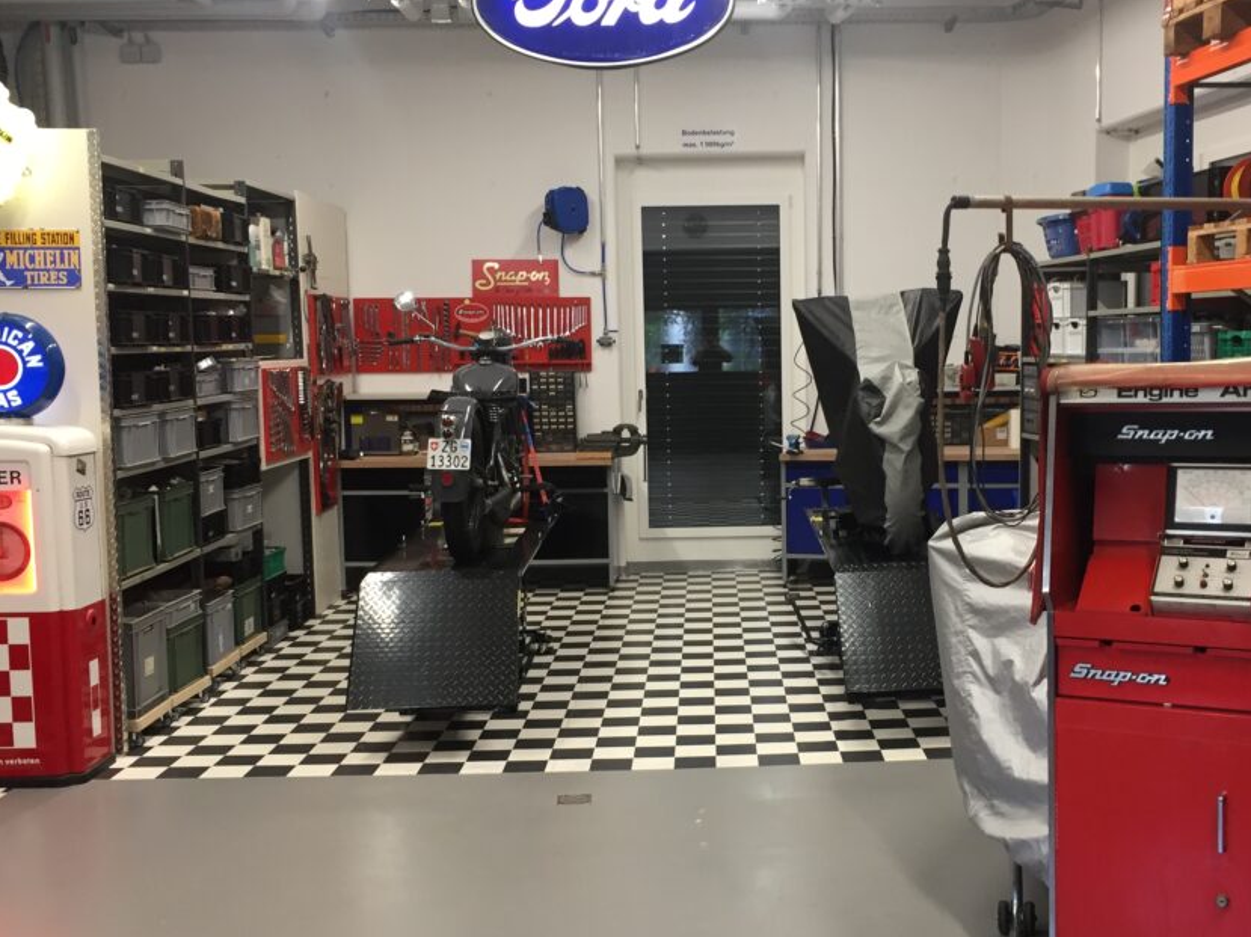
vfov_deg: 34.3
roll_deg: +0.9
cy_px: 519
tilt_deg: -6.7
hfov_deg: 44.5
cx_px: 758
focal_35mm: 42
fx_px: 1517
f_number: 2.2
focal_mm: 4.15
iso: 64
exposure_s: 1/30
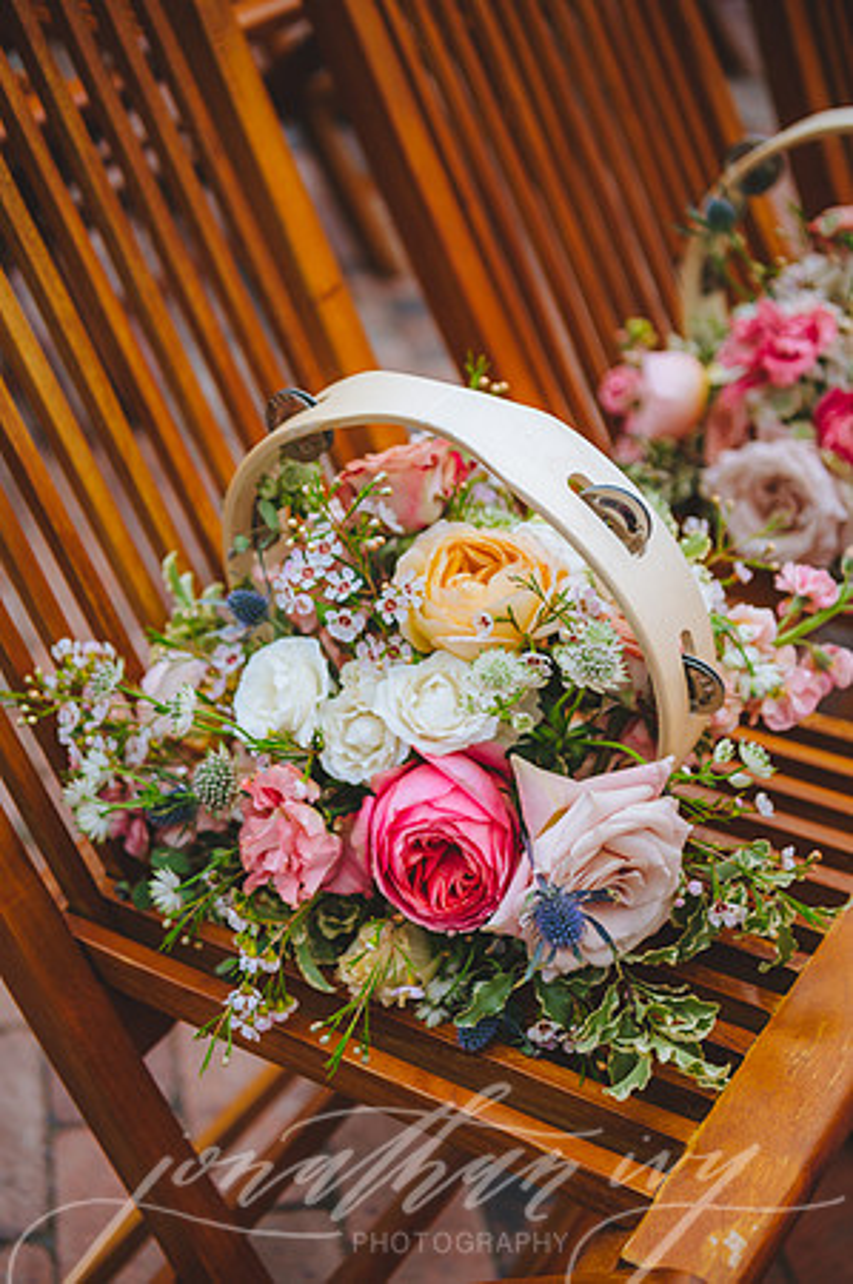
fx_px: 1781
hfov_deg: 26.9
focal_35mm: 50
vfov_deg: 39.6
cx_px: 426
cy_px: 642
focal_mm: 50
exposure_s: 1/160
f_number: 2.8
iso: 160
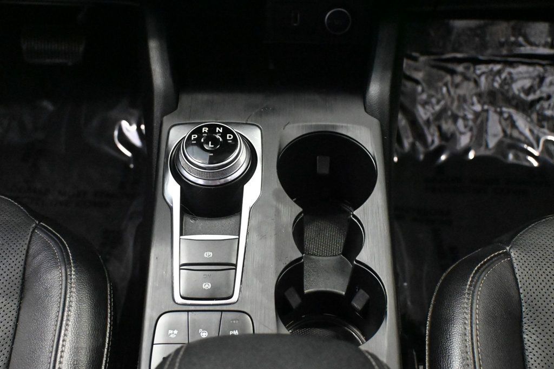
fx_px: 750
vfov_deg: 27.6
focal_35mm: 49
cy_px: 184
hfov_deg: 40.5
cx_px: 277
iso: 12800
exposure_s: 1/60
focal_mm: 32.5
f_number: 5
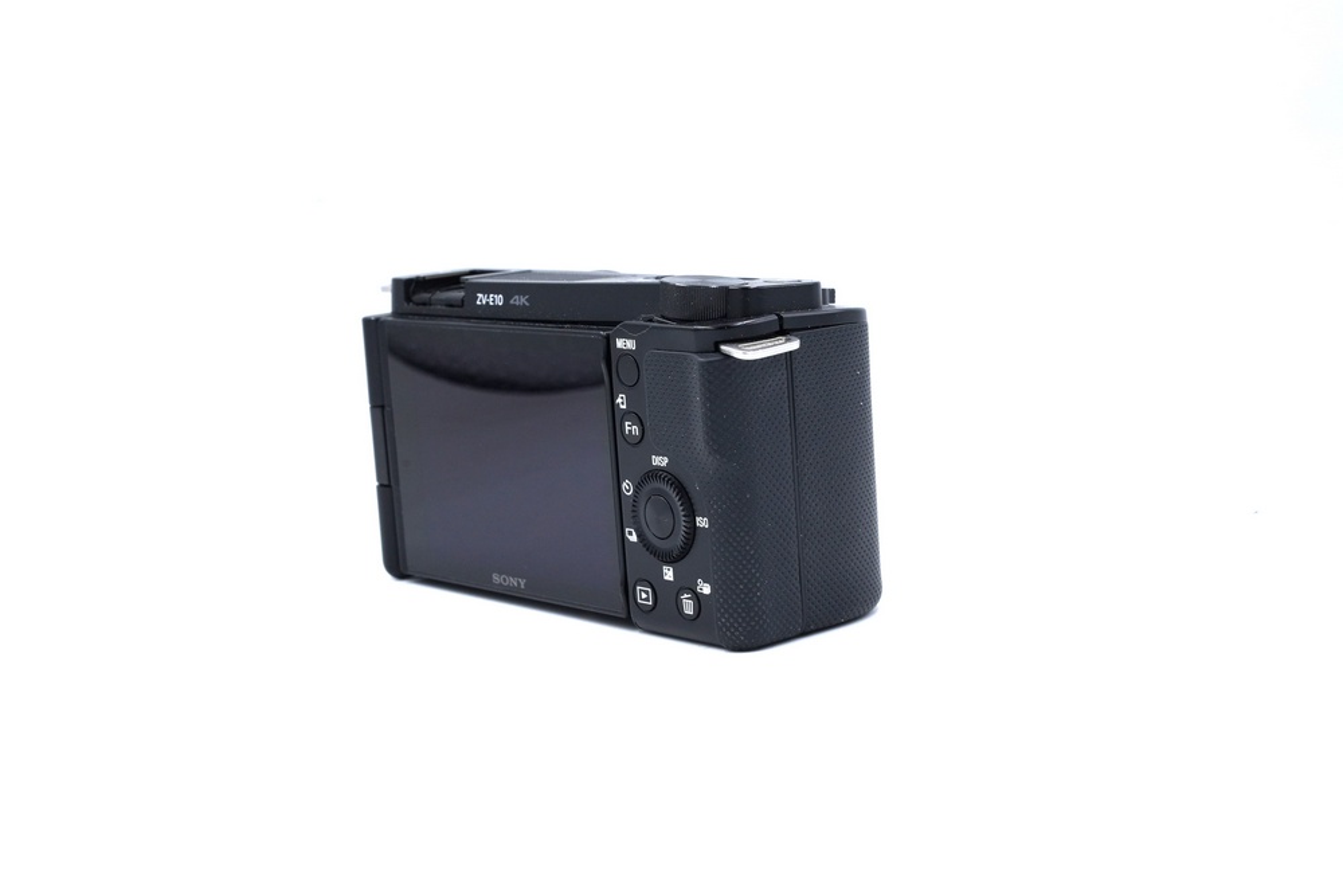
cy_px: 448
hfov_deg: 36.2
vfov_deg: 24.6
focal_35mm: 55
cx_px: 672
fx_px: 2052
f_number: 14
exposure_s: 1/125
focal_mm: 55
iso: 800
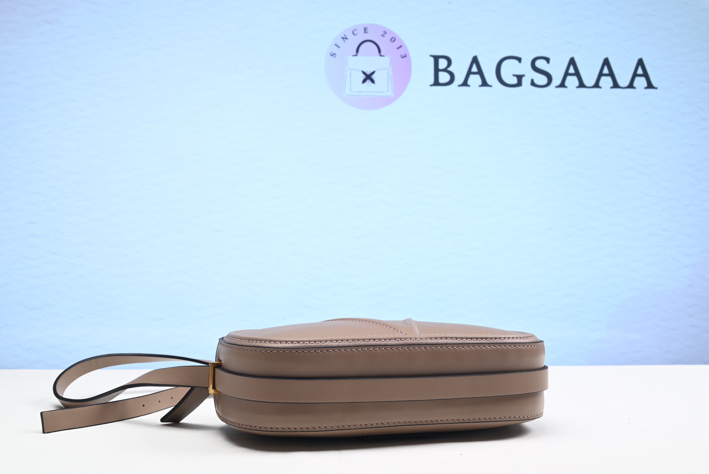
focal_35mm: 41
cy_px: 237
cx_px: 354
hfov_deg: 47.4
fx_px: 808
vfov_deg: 32.7
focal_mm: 41
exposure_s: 1/2
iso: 100
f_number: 16
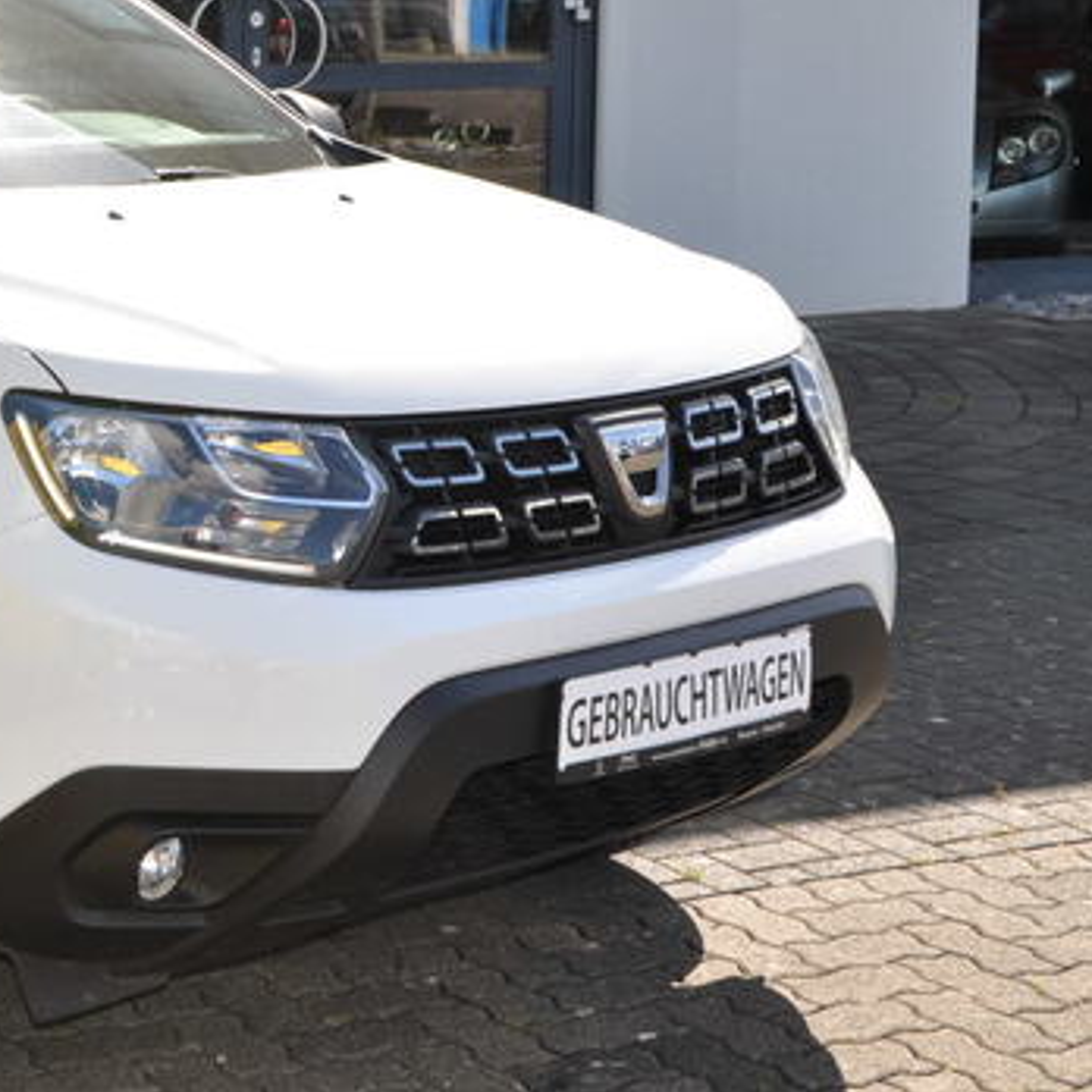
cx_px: -97
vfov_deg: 21.0
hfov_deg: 20.2
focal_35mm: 82
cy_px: 326
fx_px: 2927
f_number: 8
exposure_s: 1/200
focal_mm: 28
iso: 200
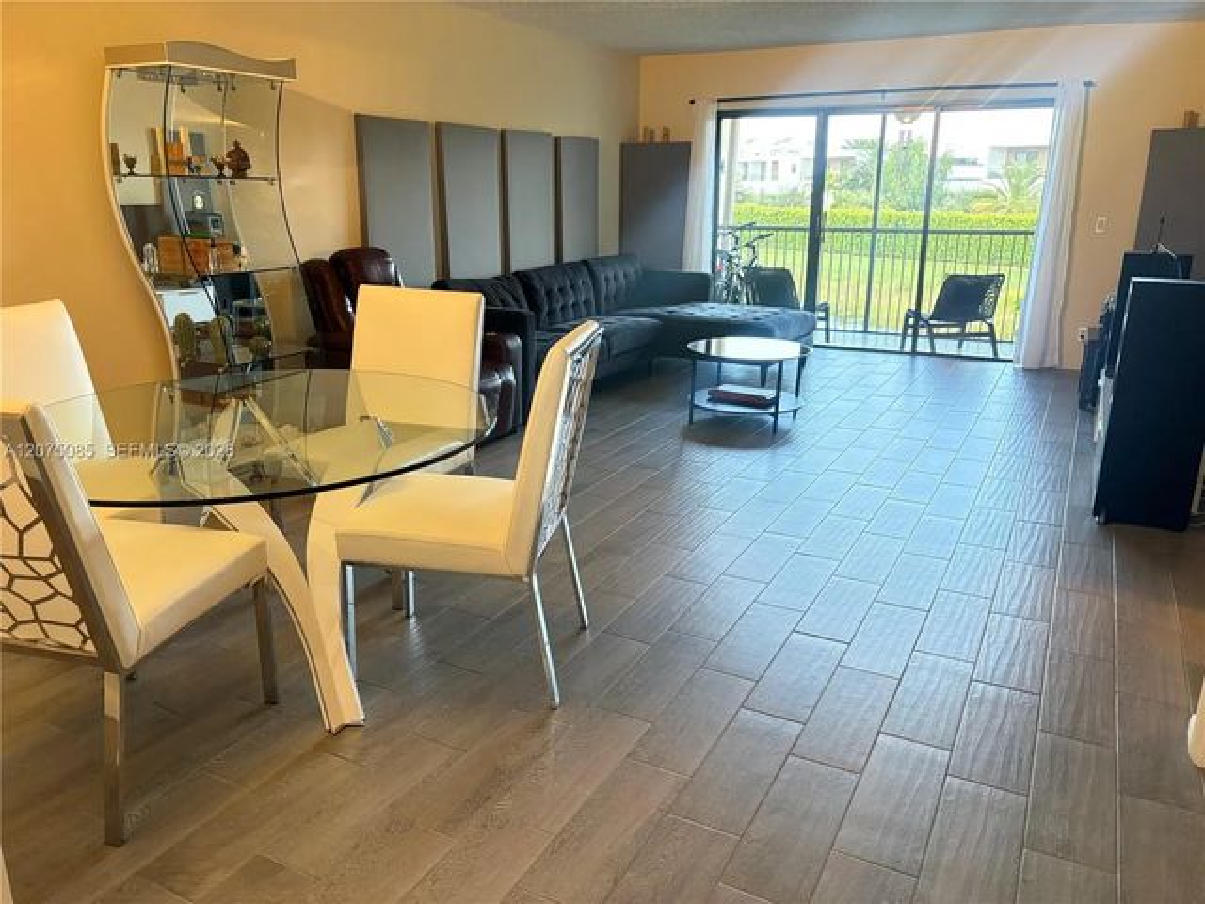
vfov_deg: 53.1
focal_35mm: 26
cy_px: 452
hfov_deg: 67.3
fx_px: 905
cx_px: 602
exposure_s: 1/60
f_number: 1.6
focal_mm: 5.96
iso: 400
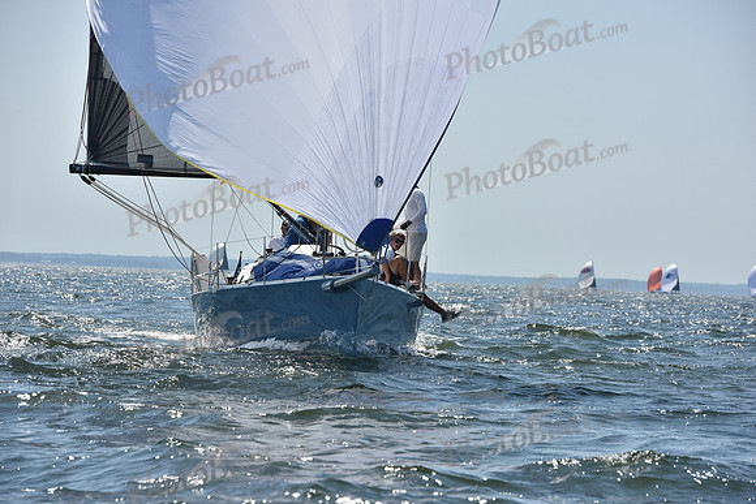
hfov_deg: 12.1
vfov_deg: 8.1
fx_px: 3571
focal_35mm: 170
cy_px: 252
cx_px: 378
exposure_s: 1/1250
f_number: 9
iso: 250
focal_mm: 170
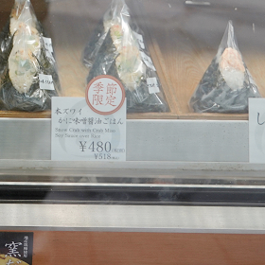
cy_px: -110
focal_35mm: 131
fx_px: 1135
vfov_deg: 12.8
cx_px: -146
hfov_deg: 12.6
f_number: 4
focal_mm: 36
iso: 400
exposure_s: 1/160
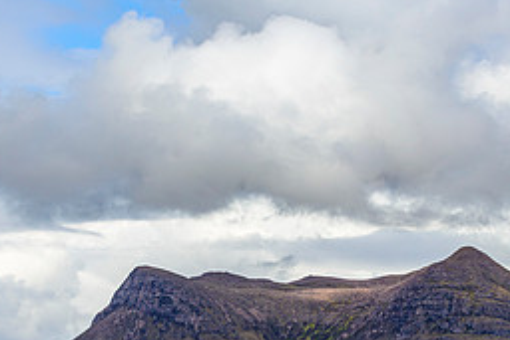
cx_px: 341
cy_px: 317
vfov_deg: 7.4
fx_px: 2636
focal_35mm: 186
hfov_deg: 11.0
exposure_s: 1/800
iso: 100
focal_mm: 82
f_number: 5.6
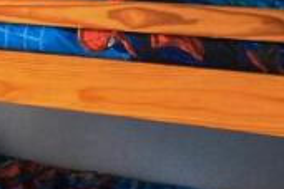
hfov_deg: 16.9
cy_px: 27
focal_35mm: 117
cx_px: -27
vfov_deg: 11.7
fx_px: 923
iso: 50
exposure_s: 1/24
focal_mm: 3.3
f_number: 2.4
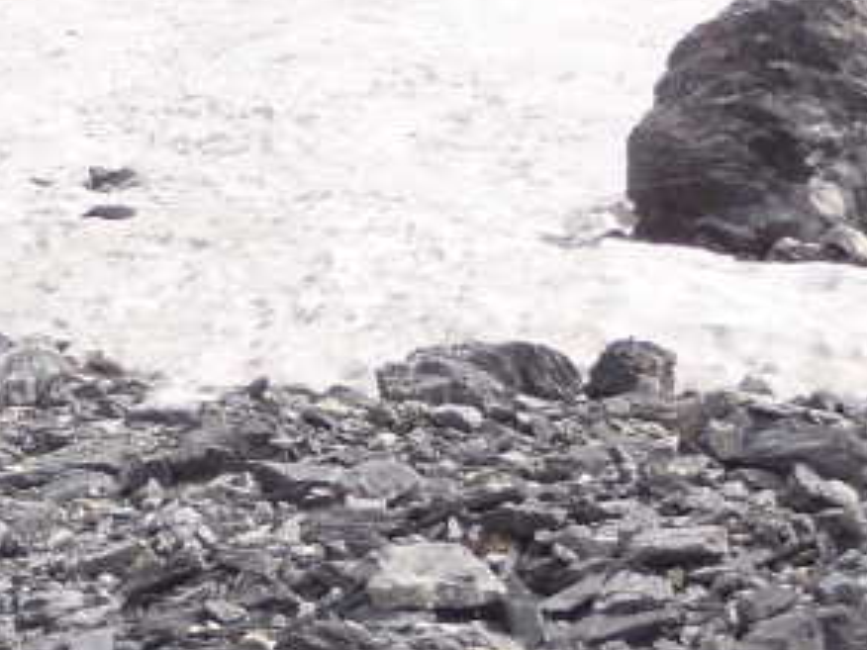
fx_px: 3306
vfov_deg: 11.0
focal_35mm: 132
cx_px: -178
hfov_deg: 14.5
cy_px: -184
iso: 80
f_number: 5
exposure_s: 1/400
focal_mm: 6.53
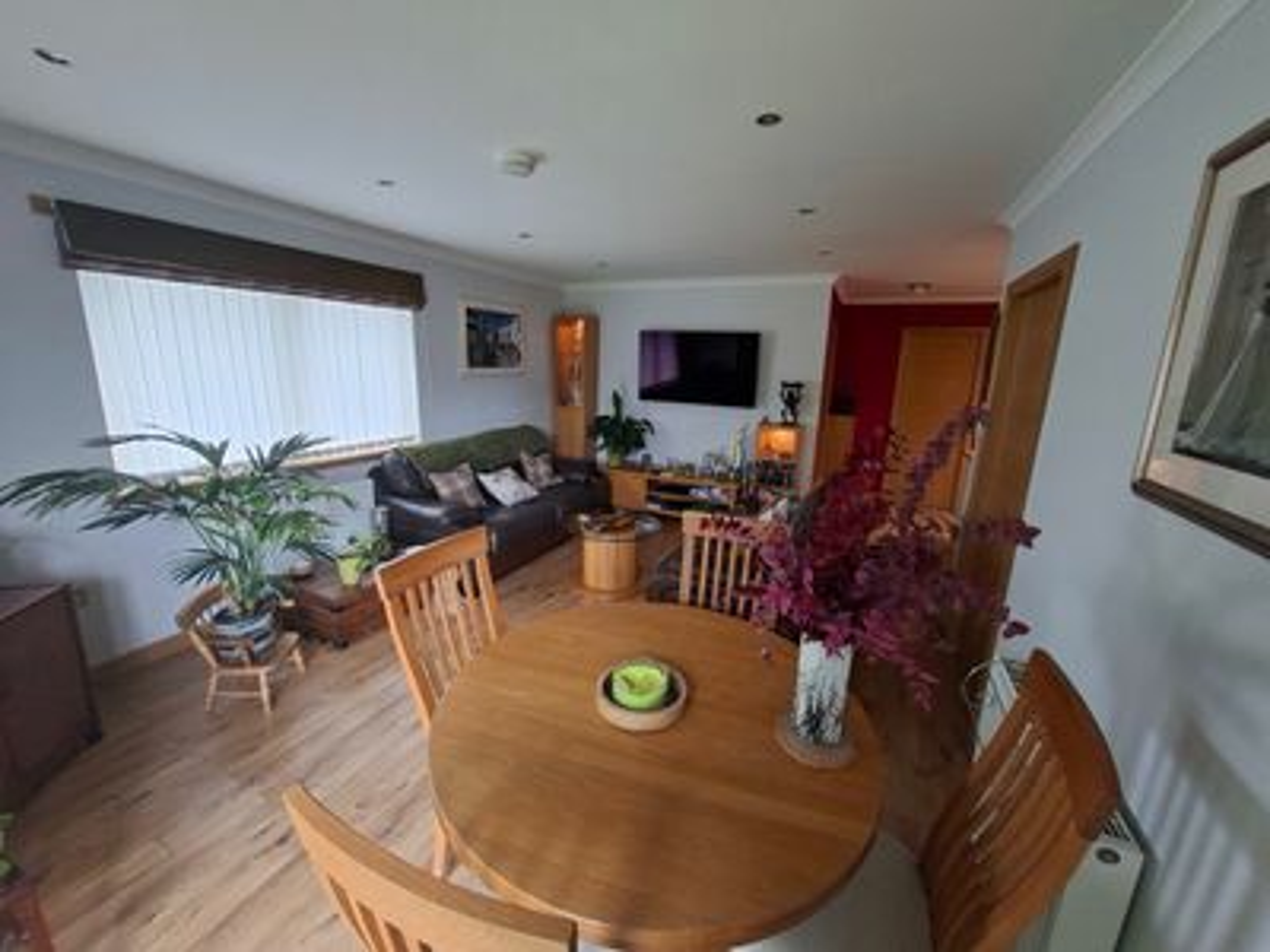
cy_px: 476
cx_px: 635
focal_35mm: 13
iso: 160
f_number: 2.2
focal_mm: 1.74
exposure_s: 1/50
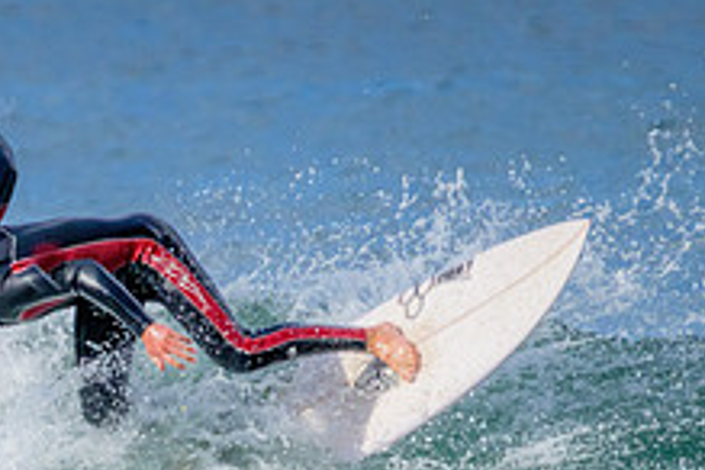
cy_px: 591
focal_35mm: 2115
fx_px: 41416
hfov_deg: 1.0
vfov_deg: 0.7
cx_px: 58
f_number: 11
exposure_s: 1/1250
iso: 2800
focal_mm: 800
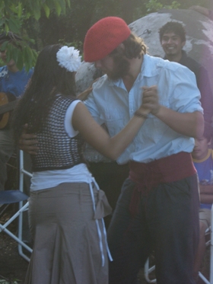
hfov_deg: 13.0
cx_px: 106
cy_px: 142
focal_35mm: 114
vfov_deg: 17.3
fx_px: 935
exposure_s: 1/60
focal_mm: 18.6
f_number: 5.2
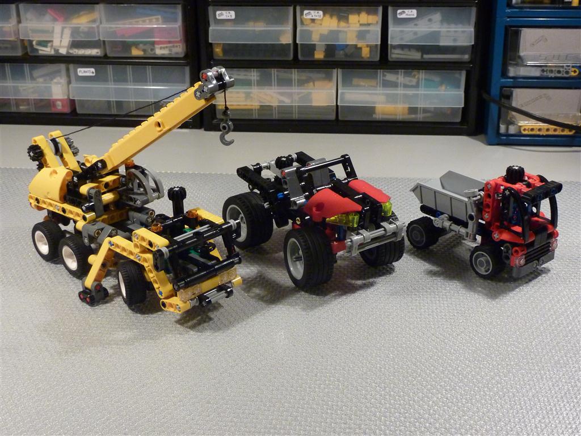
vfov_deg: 30.3
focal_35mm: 48
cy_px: 218
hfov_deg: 39.7
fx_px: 806
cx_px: 290
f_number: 3.8
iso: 400
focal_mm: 7.9
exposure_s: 1/30
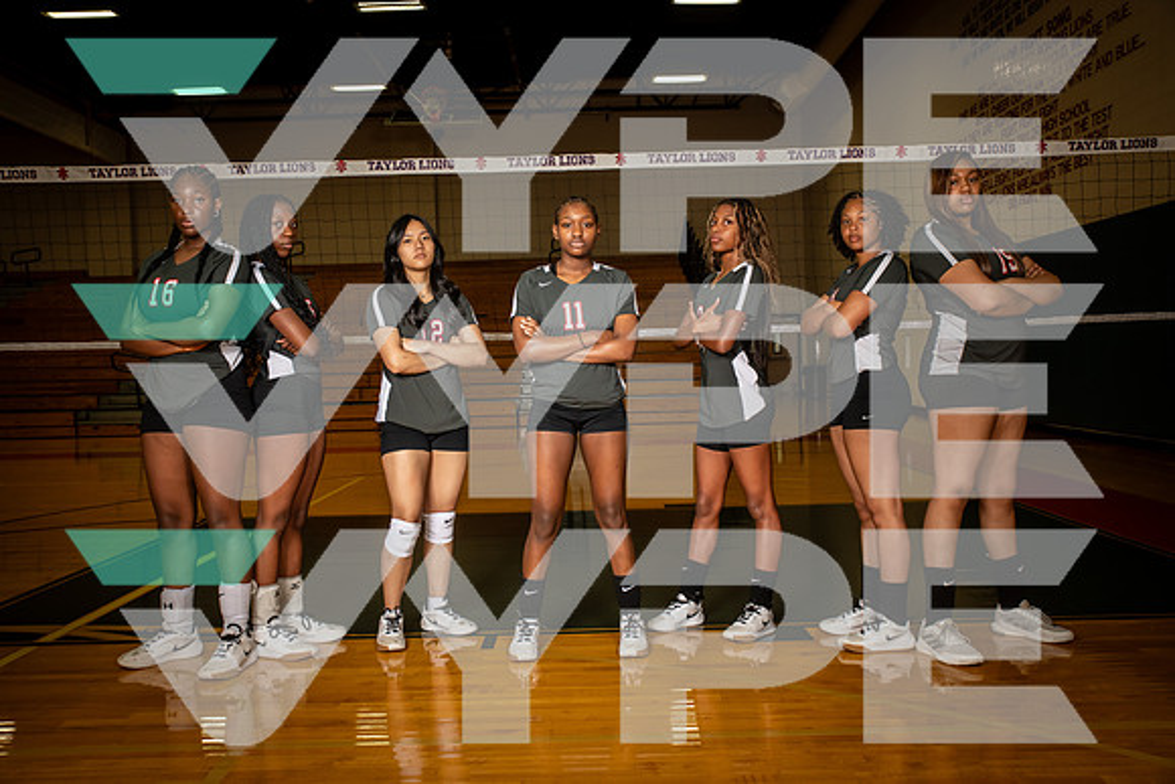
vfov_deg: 37.9
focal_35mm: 35
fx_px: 1143
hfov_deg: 54.4
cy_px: 392
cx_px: 588
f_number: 7.1
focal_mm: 35
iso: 800
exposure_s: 1/250
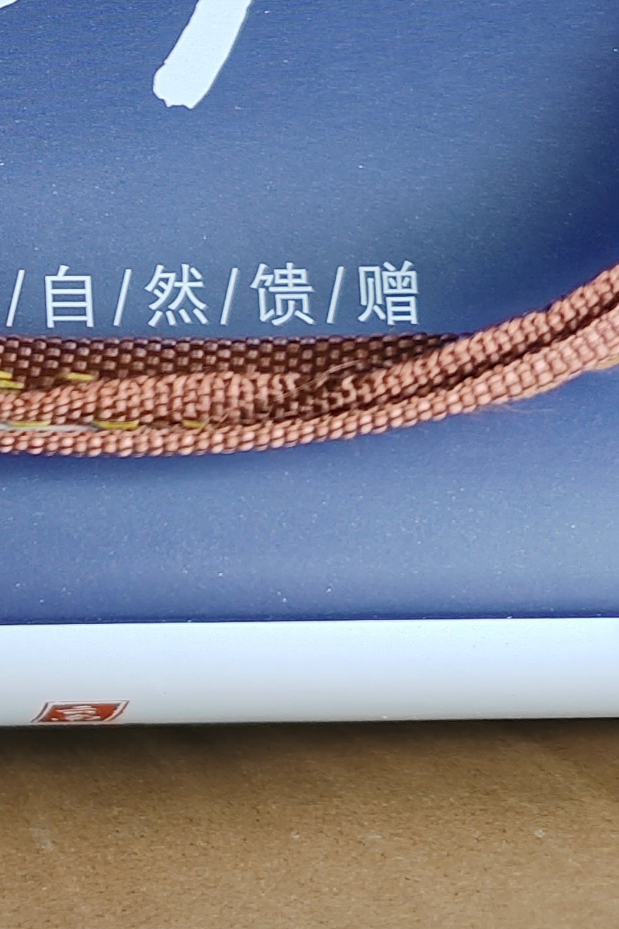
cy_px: -4
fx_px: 1883
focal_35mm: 73
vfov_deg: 26.2
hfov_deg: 17.0
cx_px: -284
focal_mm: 5.52
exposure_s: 1/200
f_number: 1.9
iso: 50
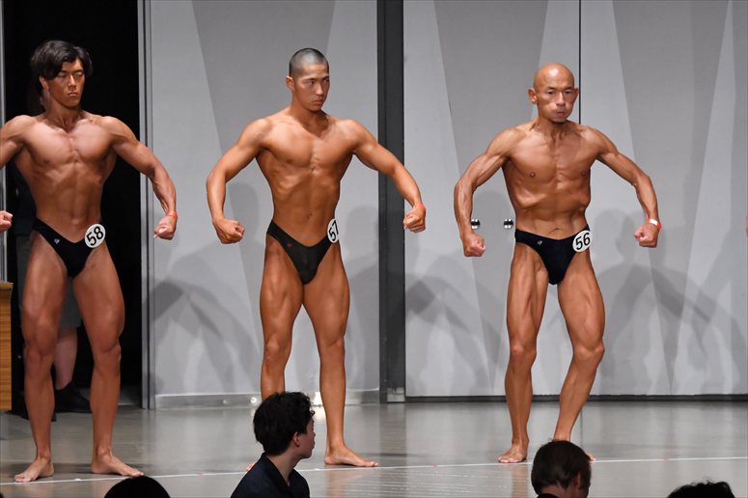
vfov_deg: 6.3
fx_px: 4507
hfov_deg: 9.5
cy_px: 249
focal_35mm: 217
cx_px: 374
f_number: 5.6
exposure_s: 1/400
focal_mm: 145
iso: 6400
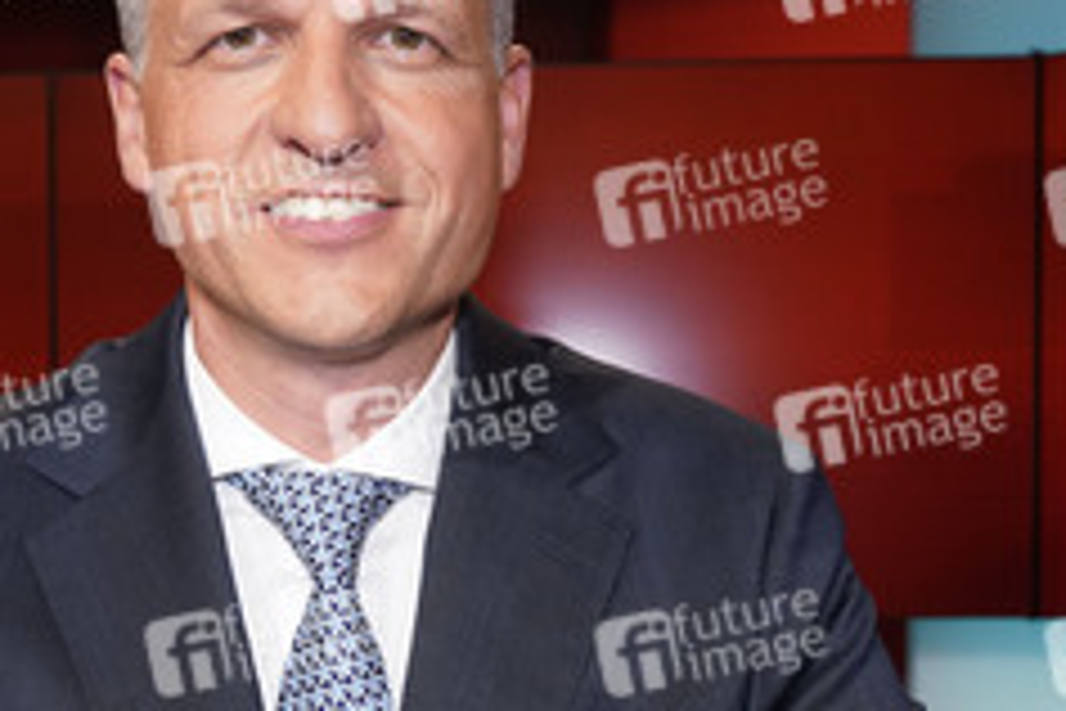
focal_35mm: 57
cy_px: 306
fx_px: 1688
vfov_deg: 23.8
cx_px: 322
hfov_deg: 34.6
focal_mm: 30
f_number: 5.6
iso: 2000
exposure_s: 1/200
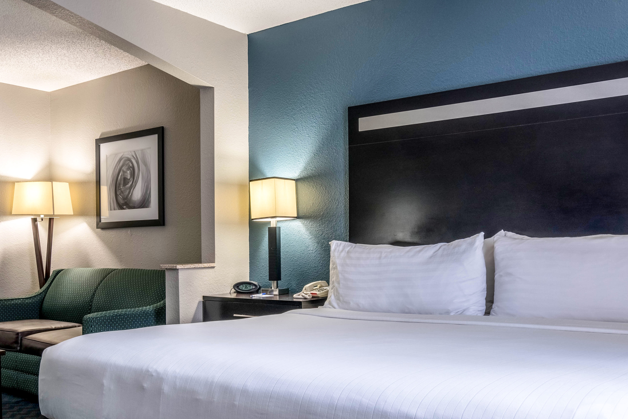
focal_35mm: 36
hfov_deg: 53.1
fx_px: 628
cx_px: 293
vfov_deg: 36.8
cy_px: 251
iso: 320
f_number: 8
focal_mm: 17
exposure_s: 1/80
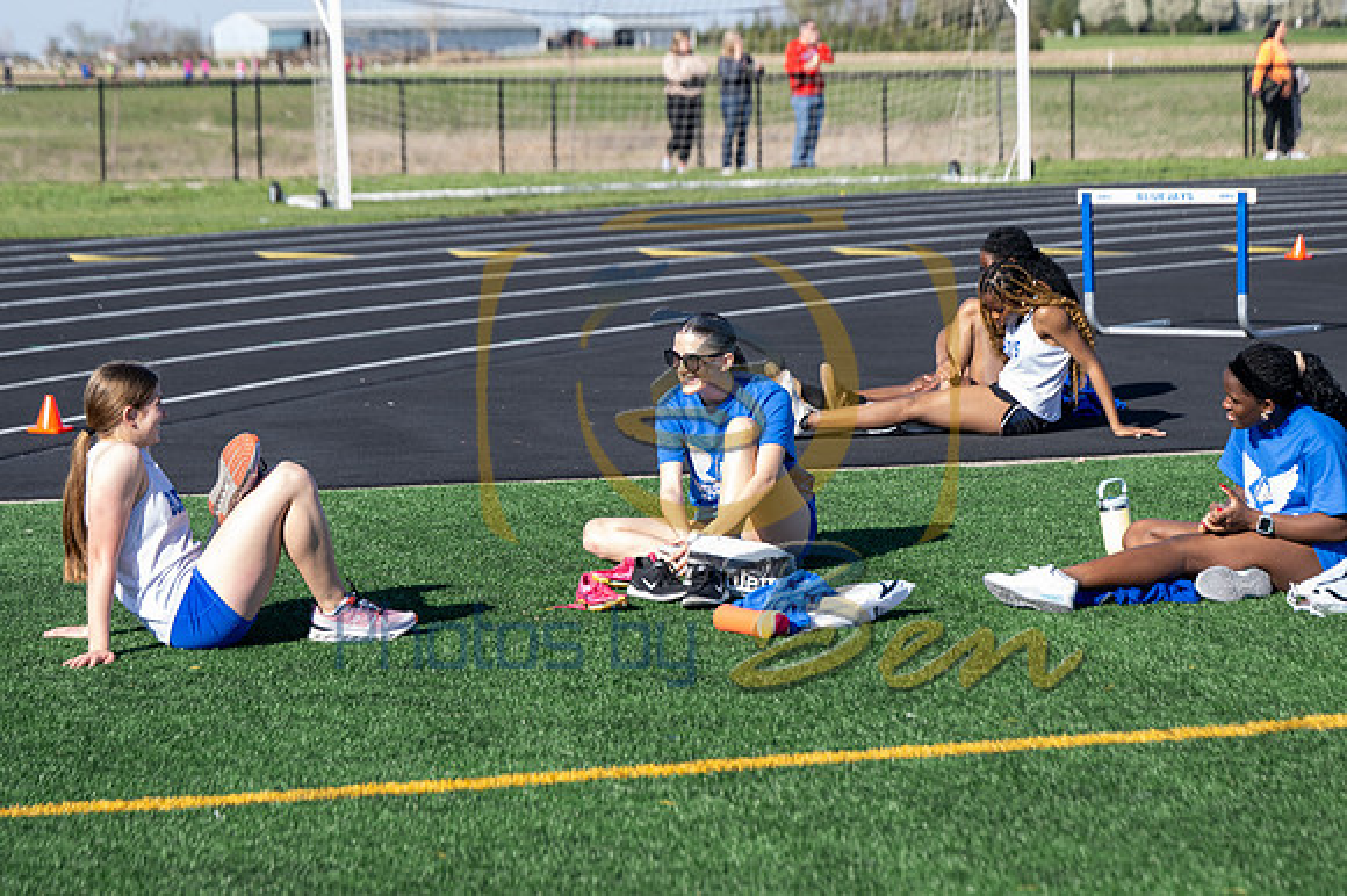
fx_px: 3926
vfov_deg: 13.0
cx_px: 674
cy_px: 448
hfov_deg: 19.5
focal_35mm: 105
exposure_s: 1/1000
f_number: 3.2
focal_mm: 70
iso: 200
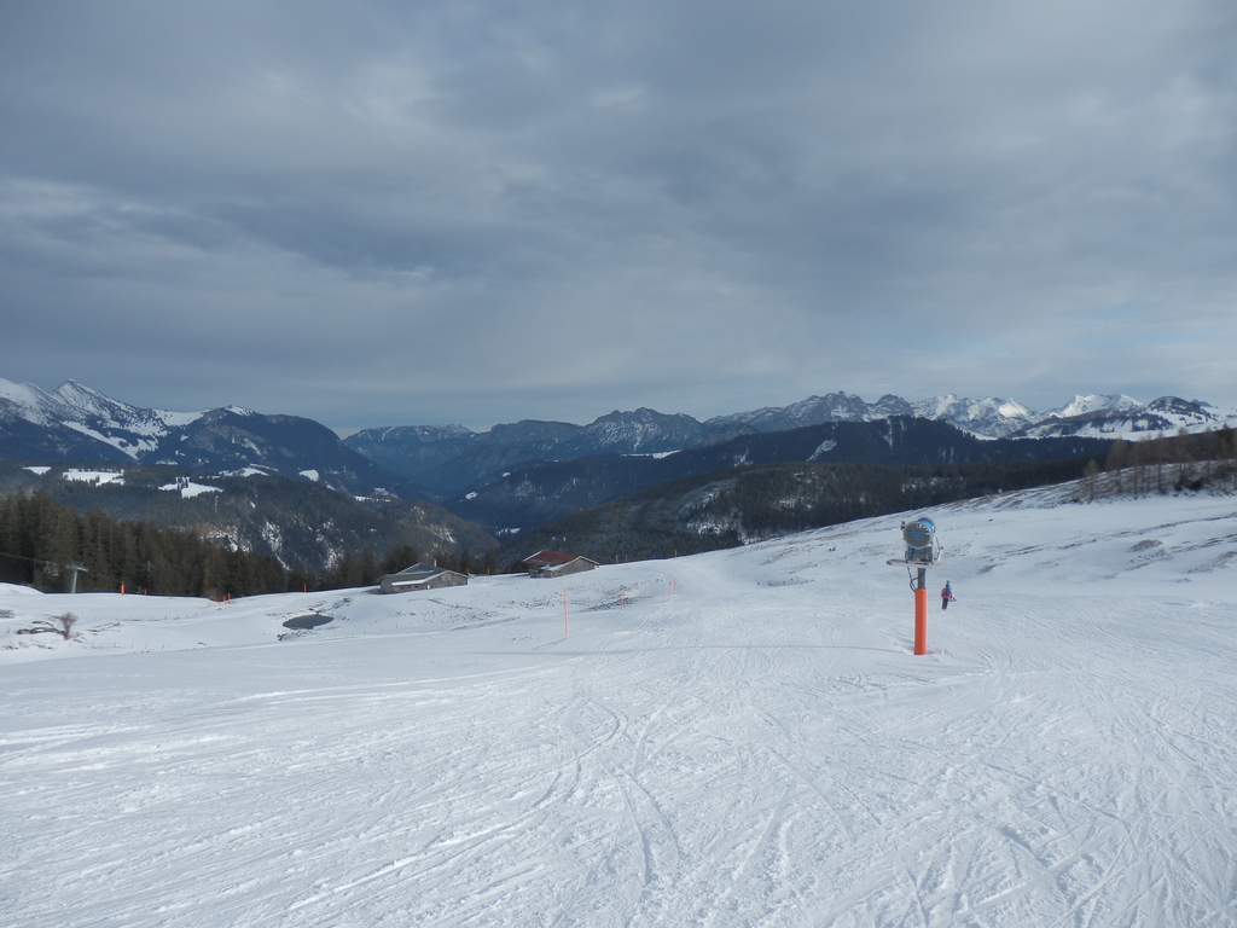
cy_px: 464
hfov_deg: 69.4
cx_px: 618
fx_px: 893
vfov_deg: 54.9
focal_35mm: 25
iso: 80
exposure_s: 1/200
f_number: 8.7
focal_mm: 4.5
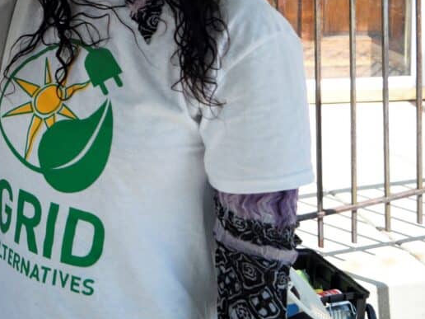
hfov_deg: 26.7
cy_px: 4
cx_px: -40
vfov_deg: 21.2
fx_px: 823
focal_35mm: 67
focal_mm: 20
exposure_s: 1/200
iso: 100
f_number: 4
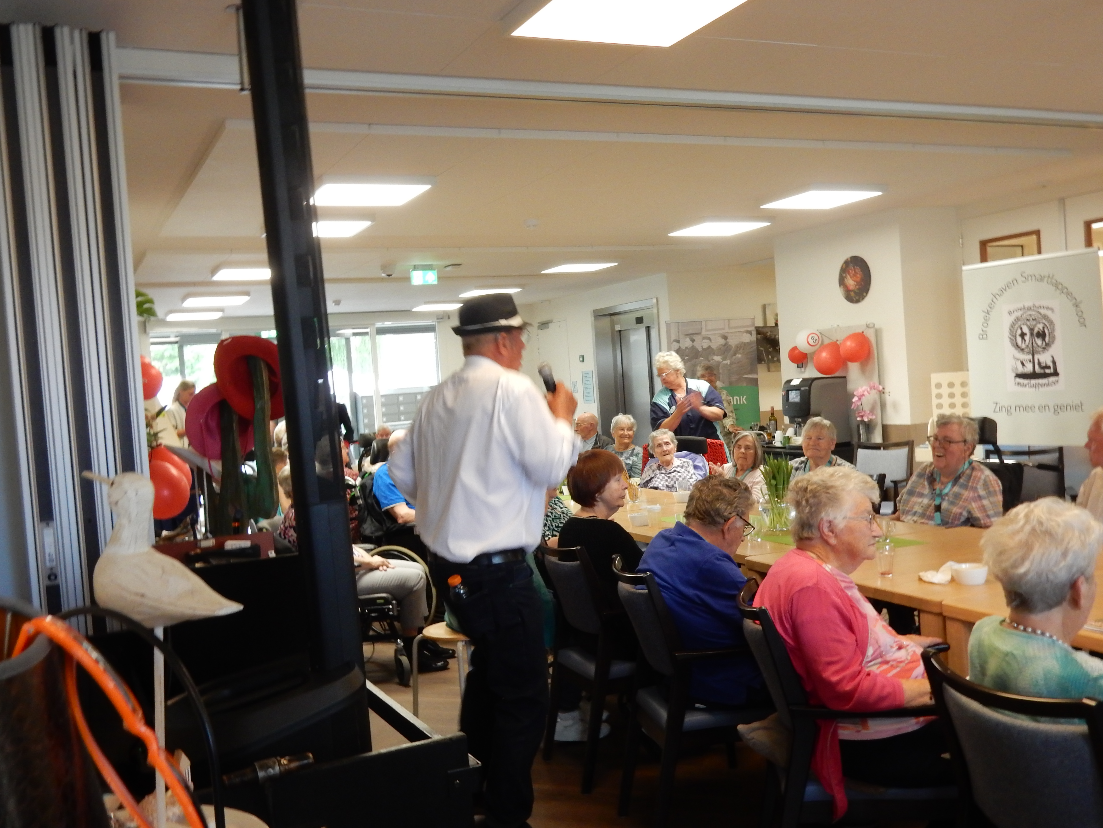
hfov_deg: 51.4
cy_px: 414
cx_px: 552
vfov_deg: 39.7
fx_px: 1147
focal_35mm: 36
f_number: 4
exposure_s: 1/25
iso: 400
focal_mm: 6.4
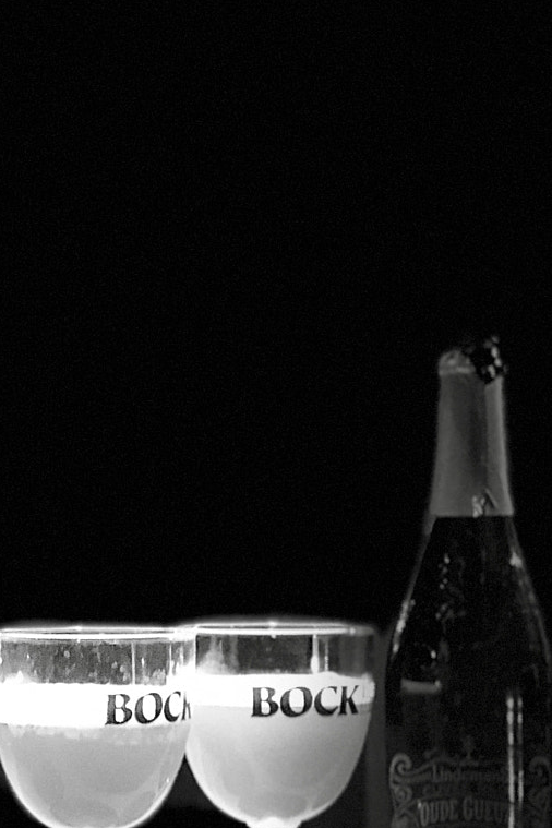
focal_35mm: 125
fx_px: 2875
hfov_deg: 10.8
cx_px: -32
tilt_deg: -2.1
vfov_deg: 16.3
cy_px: 685
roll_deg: +0.2
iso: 1250
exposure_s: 1/50
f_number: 2.8
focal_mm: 6.6
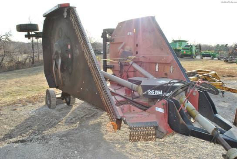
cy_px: 80
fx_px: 178
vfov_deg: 48.0
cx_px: 118
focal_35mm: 27
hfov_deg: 67.3
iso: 800
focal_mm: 18
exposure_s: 1/200
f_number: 13
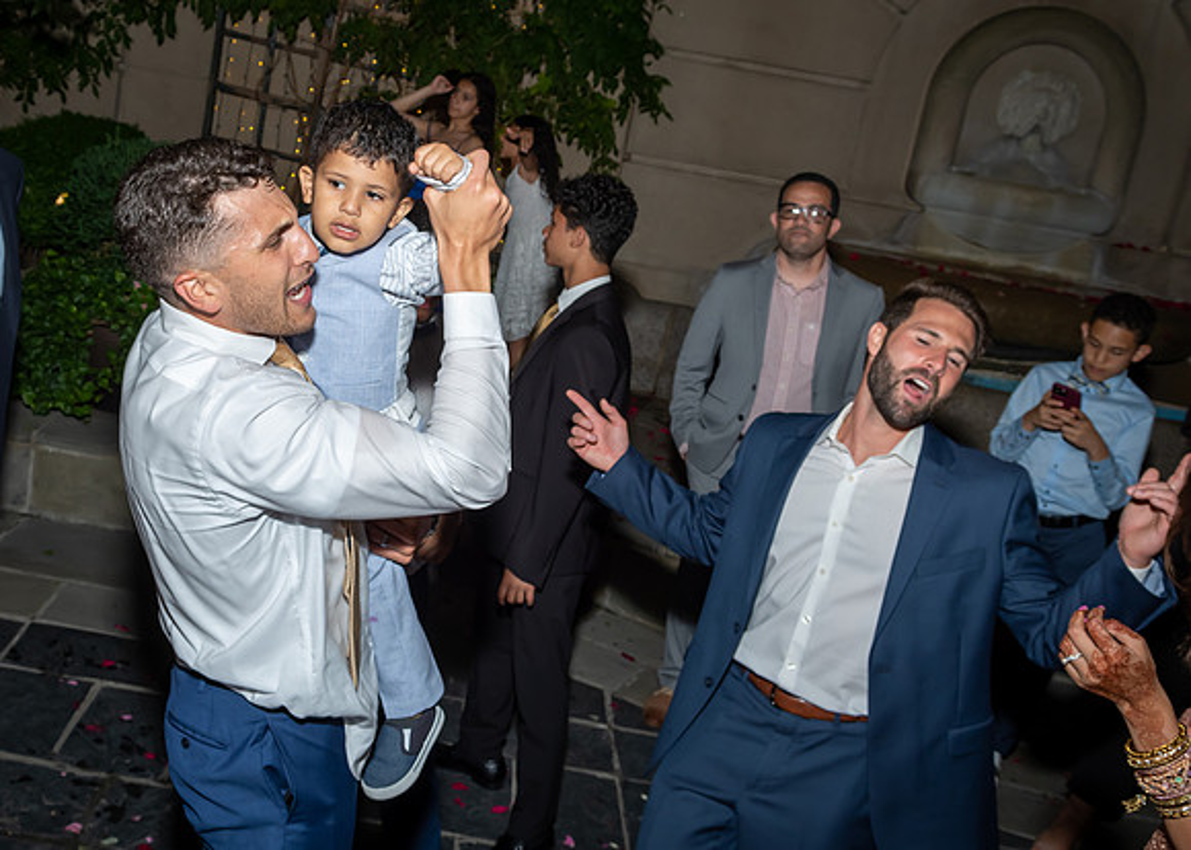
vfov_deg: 34.1
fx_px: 1385
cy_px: 376
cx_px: 435
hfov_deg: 46.1
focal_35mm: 41
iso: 500
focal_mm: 22
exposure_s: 1/250
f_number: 5.6
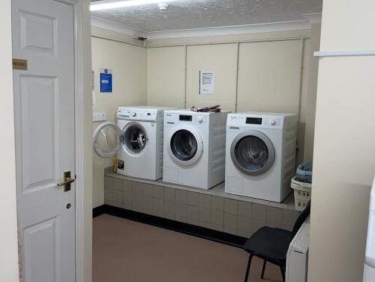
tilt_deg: -6.0
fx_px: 325
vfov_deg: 46.7
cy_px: 124
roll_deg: -0.9
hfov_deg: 59.8
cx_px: 207
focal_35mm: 30
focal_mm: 4.2
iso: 32
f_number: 1.6
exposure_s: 1/100
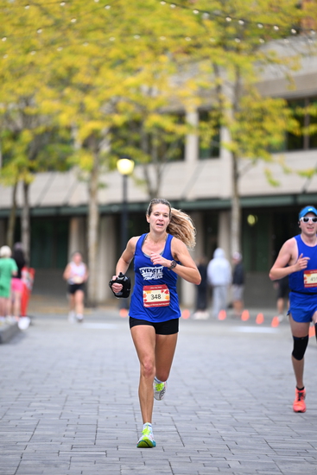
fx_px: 2640
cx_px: 158
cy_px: 238
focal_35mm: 200
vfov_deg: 10.3
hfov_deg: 6.9
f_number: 2.8
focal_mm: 200
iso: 1000
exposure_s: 1/1600
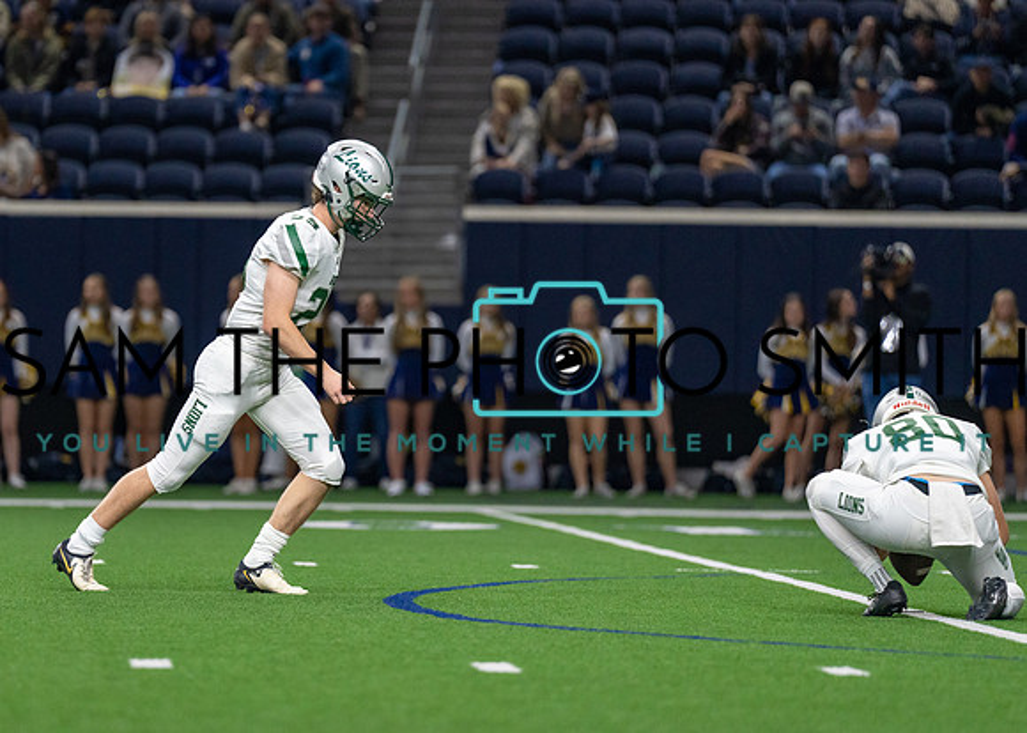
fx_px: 7956
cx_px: 331
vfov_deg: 5.3
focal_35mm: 273
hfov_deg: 7.4
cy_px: 328
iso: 2000
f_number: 2.8
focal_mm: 200
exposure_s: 1/1000
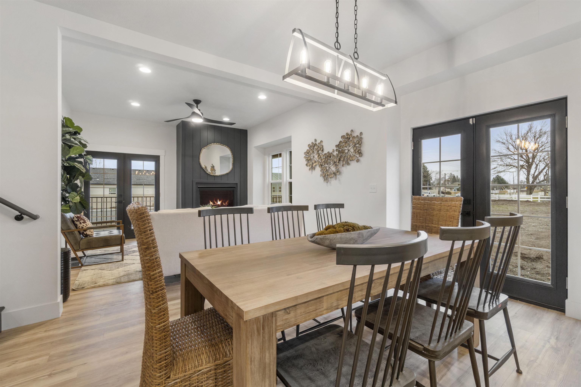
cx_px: 290
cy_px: 194
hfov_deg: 100.4
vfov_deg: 77.3
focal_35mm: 15
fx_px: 242
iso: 320
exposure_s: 1/2
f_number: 8
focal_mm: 10
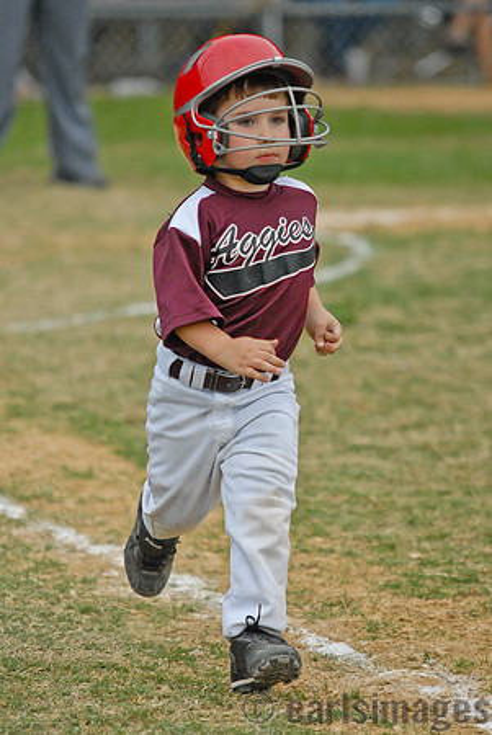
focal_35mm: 240
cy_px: 368
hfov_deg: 5.7
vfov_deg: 8.6
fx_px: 4908
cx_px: 246
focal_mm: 160
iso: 1000
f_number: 2.8
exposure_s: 1/5000
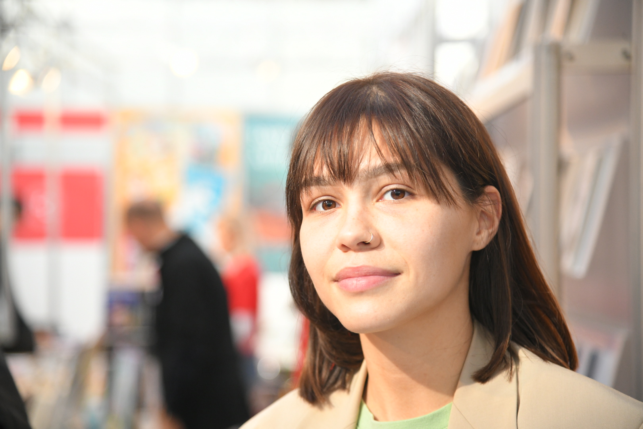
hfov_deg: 20.8
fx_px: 1750
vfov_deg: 14.0
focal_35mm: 98
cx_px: 322
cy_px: 214
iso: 2000
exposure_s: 1/400
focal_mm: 98
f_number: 4
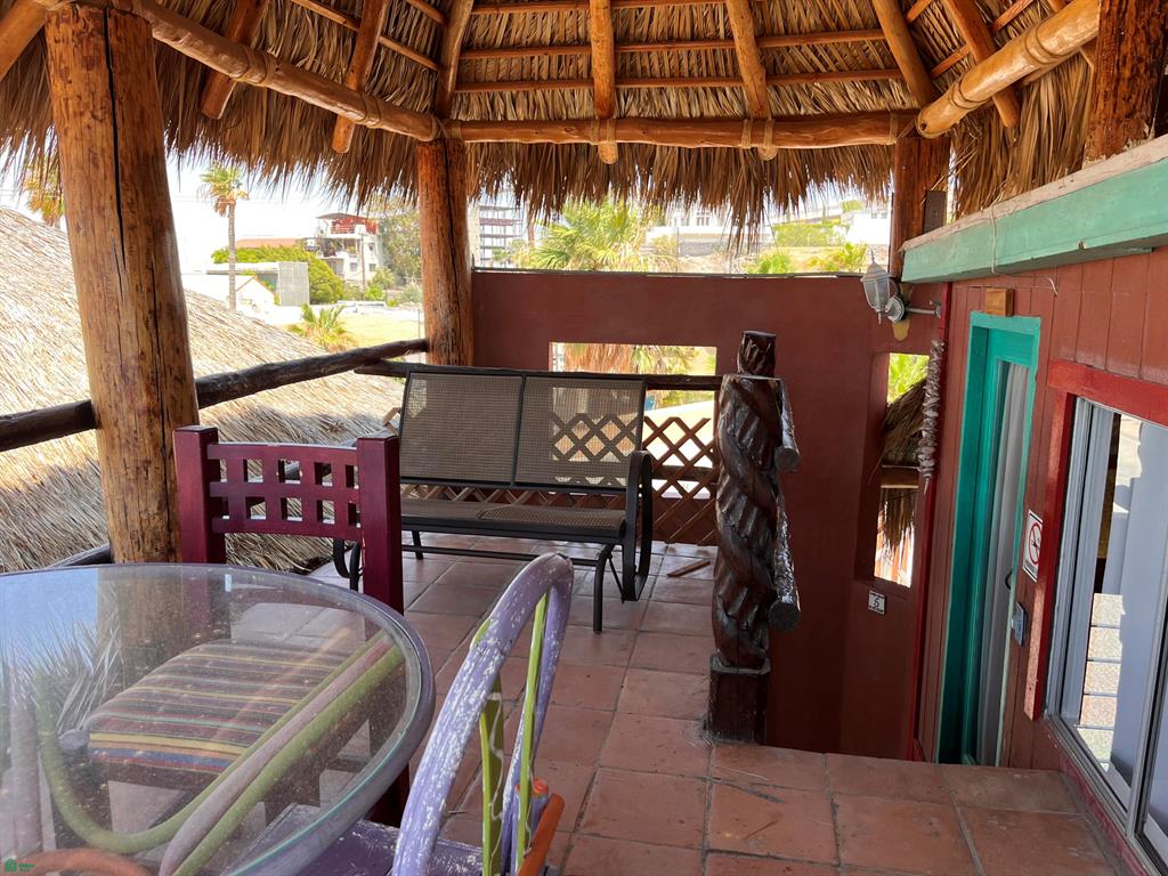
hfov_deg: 67.3
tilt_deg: -10.3
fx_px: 877
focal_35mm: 26
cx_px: 584
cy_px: 438
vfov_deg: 53.1
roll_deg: +0.1
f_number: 1.6
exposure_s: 1/350
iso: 50
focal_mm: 5.1
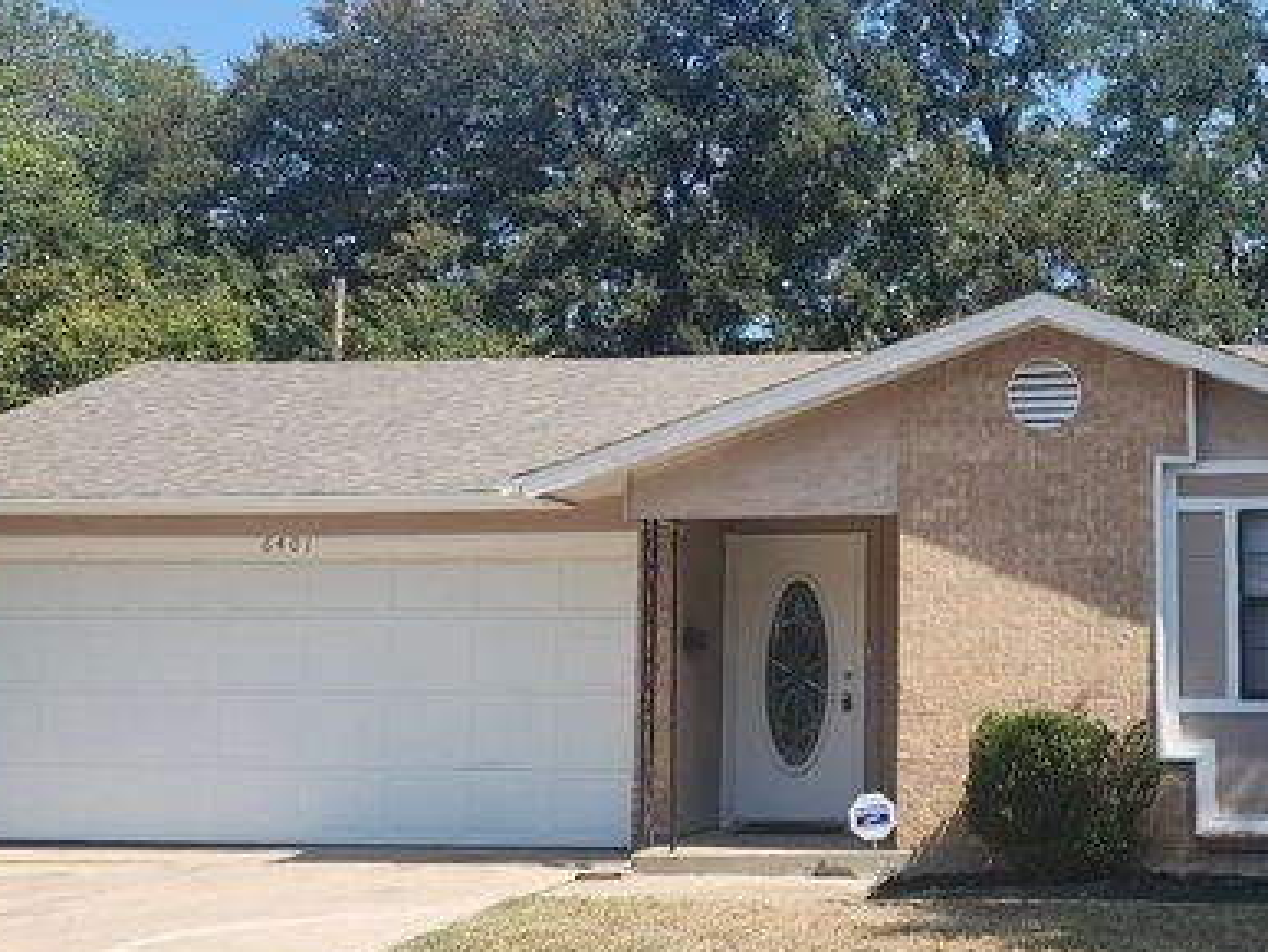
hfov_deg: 30.9
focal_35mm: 61
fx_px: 2236
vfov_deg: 24.0
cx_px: 1005
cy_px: 417
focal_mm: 6.4
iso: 12
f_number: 1.8
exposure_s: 1/609
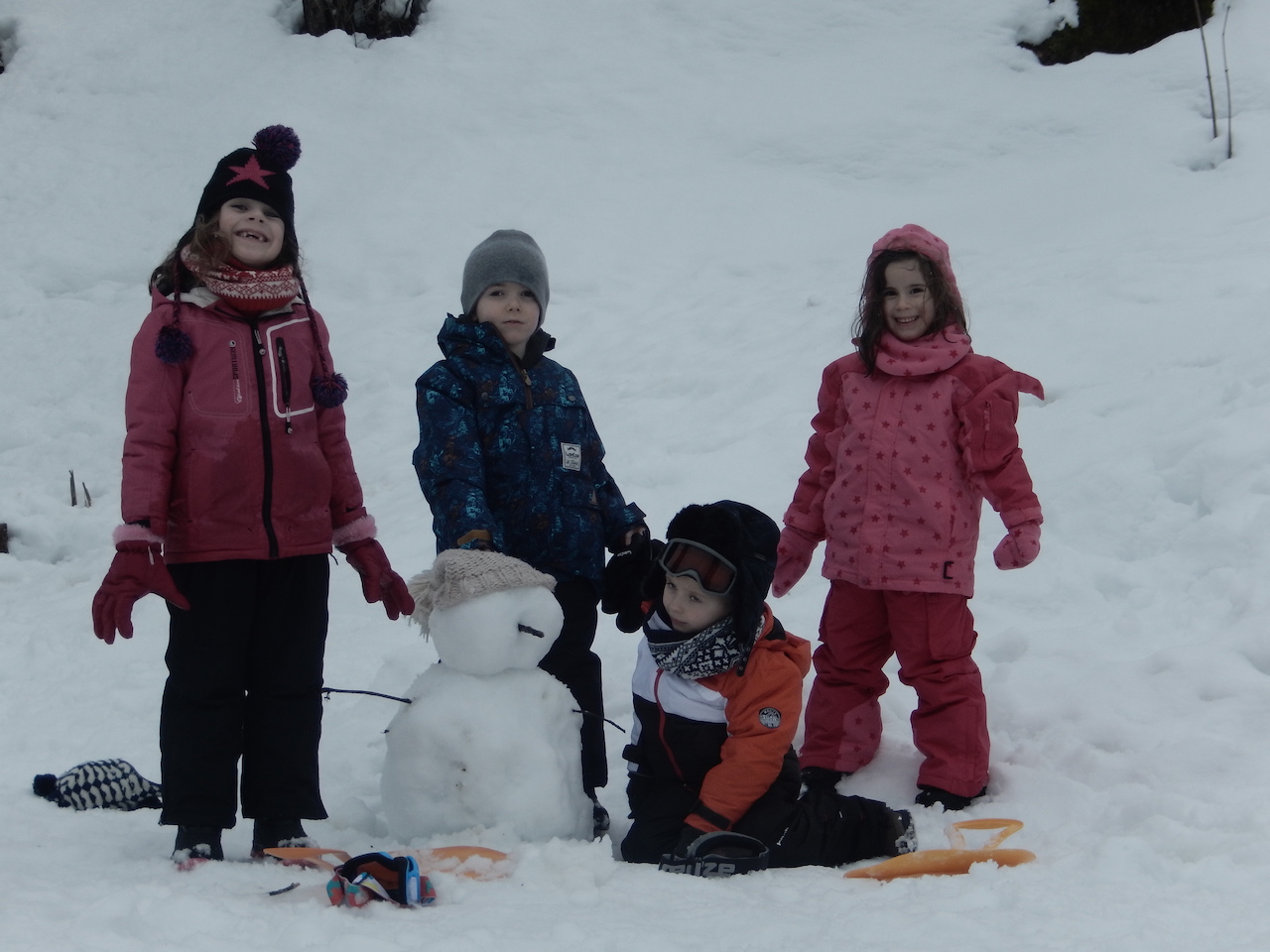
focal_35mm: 105
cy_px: 476
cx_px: 635
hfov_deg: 18.7
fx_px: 3852
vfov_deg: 14.1
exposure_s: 1/400
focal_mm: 18.9
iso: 125
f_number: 5.3
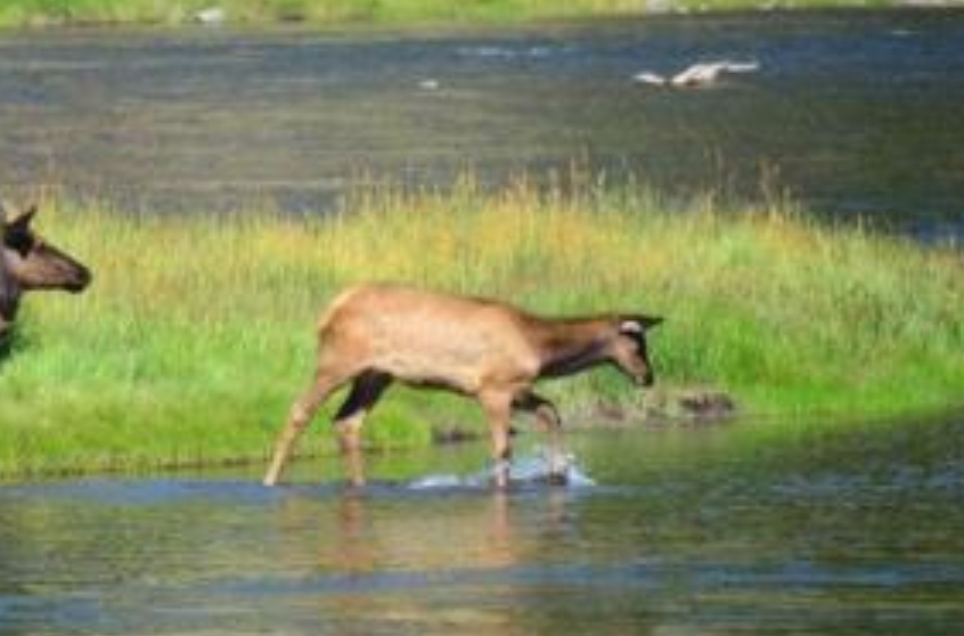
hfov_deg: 3.0
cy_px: 388
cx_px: -120
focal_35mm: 681
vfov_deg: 2.0
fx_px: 18175
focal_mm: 200
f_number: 5.6
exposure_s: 1/800
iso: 200
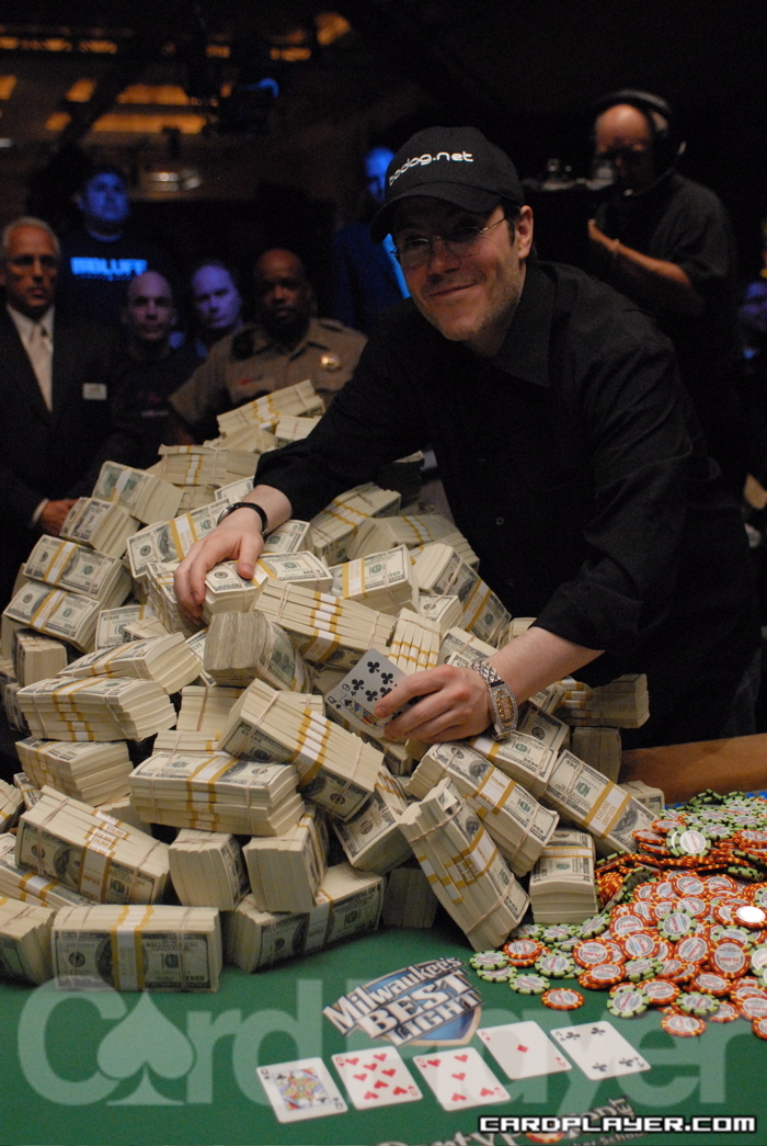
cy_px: 573
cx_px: 384
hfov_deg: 32.0
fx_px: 1338
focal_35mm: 42
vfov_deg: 46.3
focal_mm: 28
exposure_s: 1/320
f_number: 3.2
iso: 1600
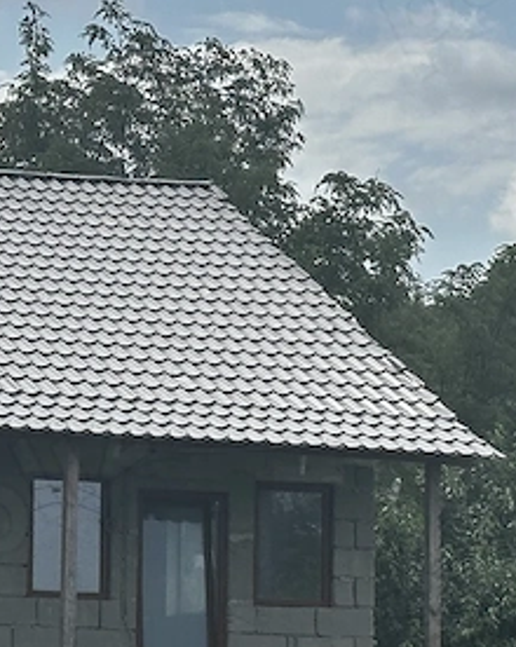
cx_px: -195
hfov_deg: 8.9
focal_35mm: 170
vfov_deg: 11.3
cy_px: 502
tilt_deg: +3.8
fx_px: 3252
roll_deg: -0.9
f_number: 1.78
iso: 64
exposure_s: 1/6623
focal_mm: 6.86
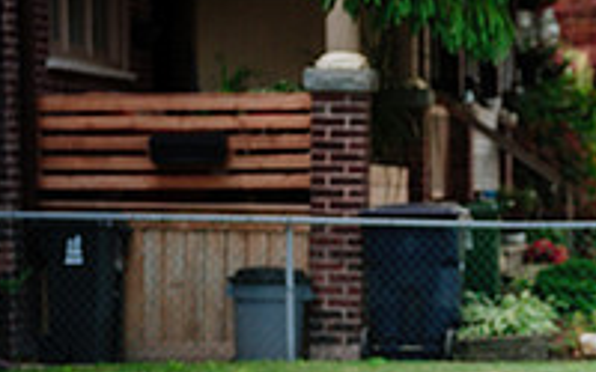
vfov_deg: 9.0
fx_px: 2355
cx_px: 530
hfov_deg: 14.3
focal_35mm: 145
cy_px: 308
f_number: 1.8
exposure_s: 1/500
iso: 500
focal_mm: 32.9
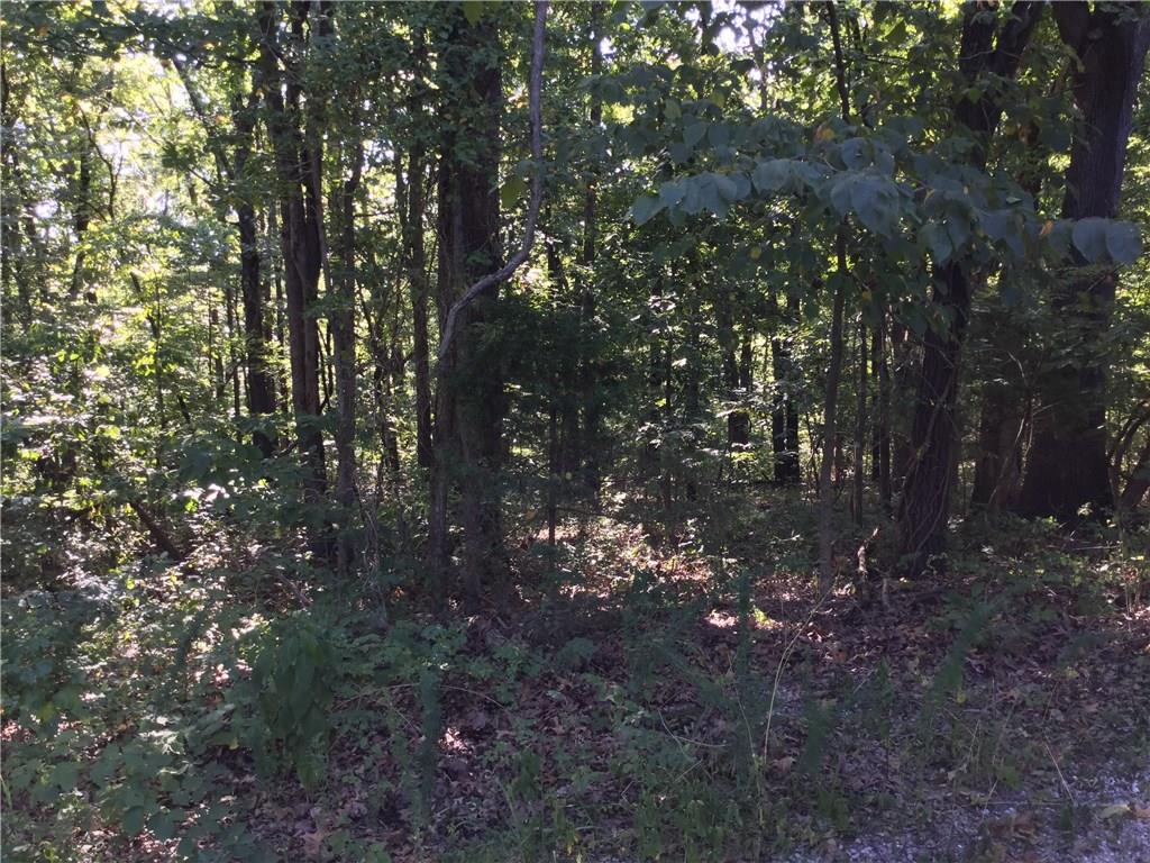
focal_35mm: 31
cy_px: 432
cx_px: 575
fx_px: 1030
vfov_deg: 45.4
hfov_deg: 58.4
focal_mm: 3.3
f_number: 2.4
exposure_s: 1/30
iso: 32
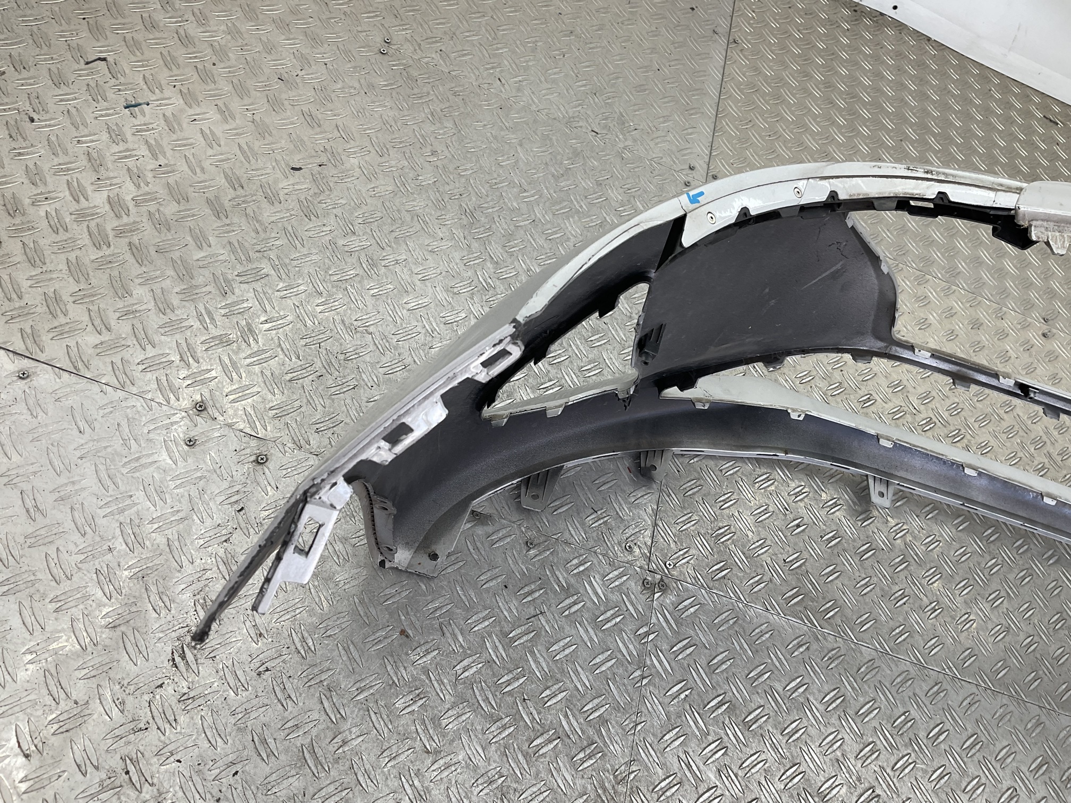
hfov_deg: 61.7
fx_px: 897
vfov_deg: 48.2
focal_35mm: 29
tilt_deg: -55.7
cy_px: 402
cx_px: 536
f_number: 1.8
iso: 20
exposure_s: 1/100
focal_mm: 3
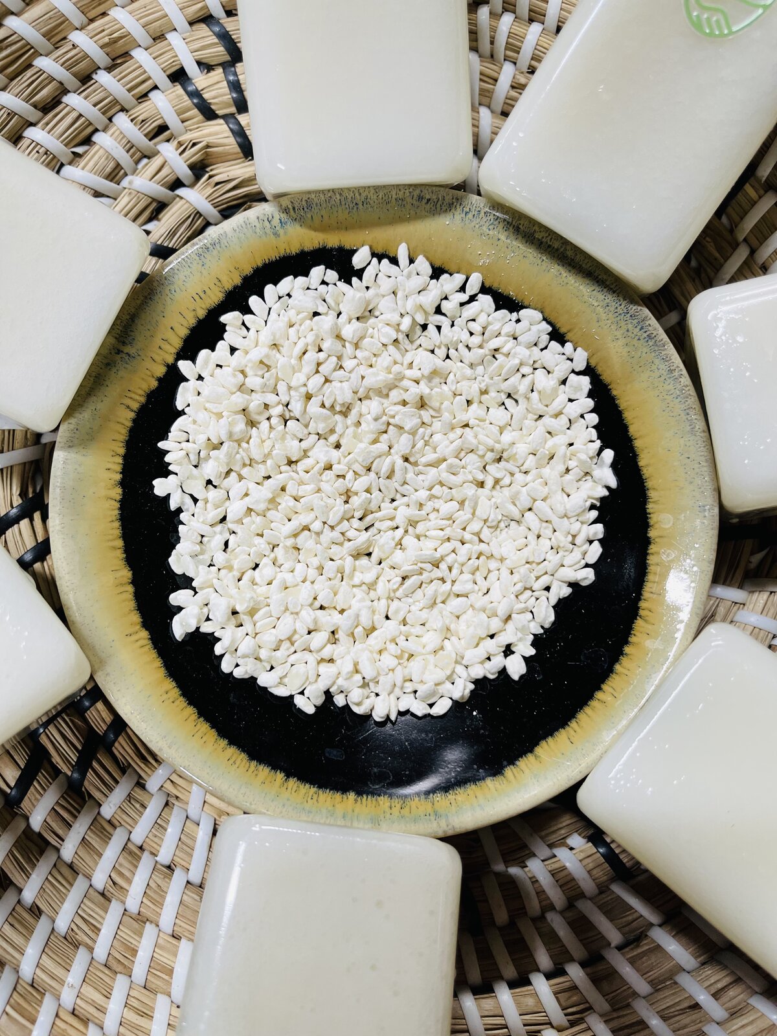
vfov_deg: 69.4
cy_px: 518
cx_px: 388
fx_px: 748
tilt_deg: -82.1
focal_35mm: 25
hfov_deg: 54.9
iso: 125
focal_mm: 5.1
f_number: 1.6
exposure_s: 1/100
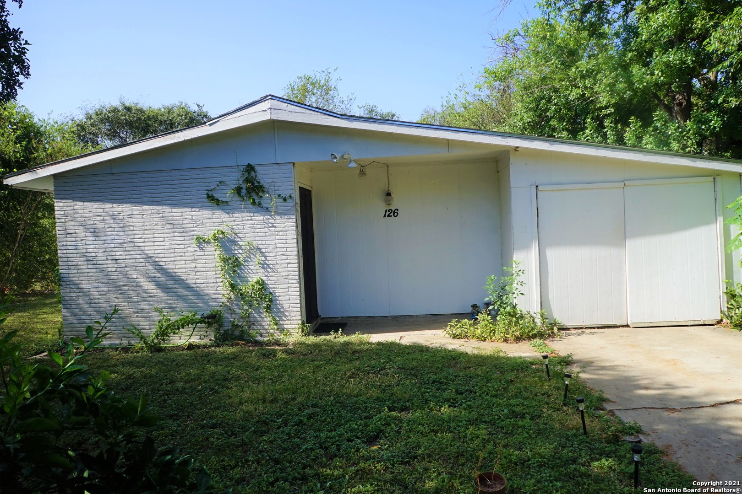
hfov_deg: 67.4
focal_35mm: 27
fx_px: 556
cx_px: 371
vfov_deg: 47.9
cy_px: 247
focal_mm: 18
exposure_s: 1/80
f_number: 11
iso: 100
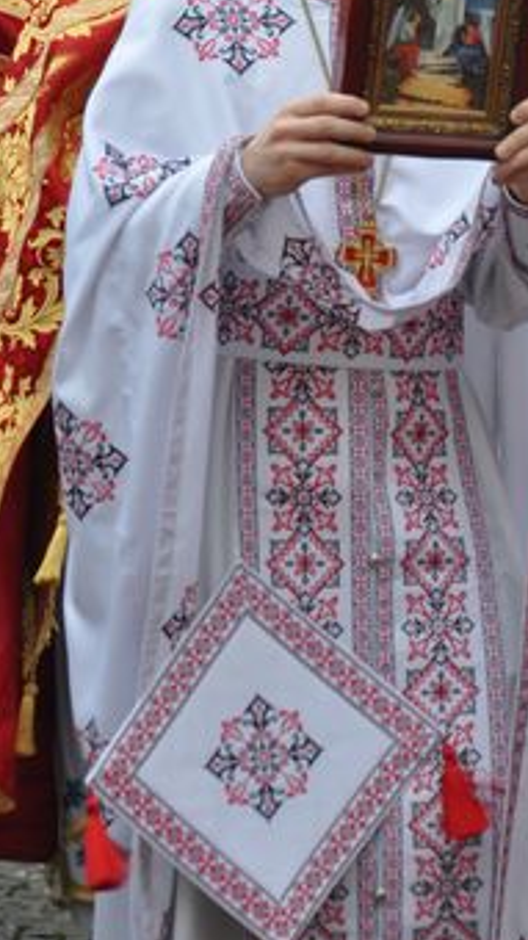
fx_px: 4285
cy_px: 254
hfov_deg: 7.0
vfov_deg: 12.5
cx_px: 441
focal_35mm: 172
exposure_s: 1/100
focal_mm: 62
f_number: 5.3
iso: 400
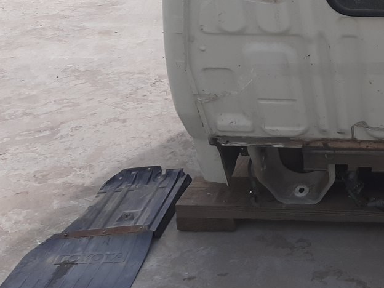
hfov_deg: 29.1
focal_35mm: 60
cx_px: 423
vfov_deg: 24.0
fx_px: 666
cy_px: 57
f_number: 1.7
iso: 40
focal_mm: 3.93
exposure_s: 1/2740
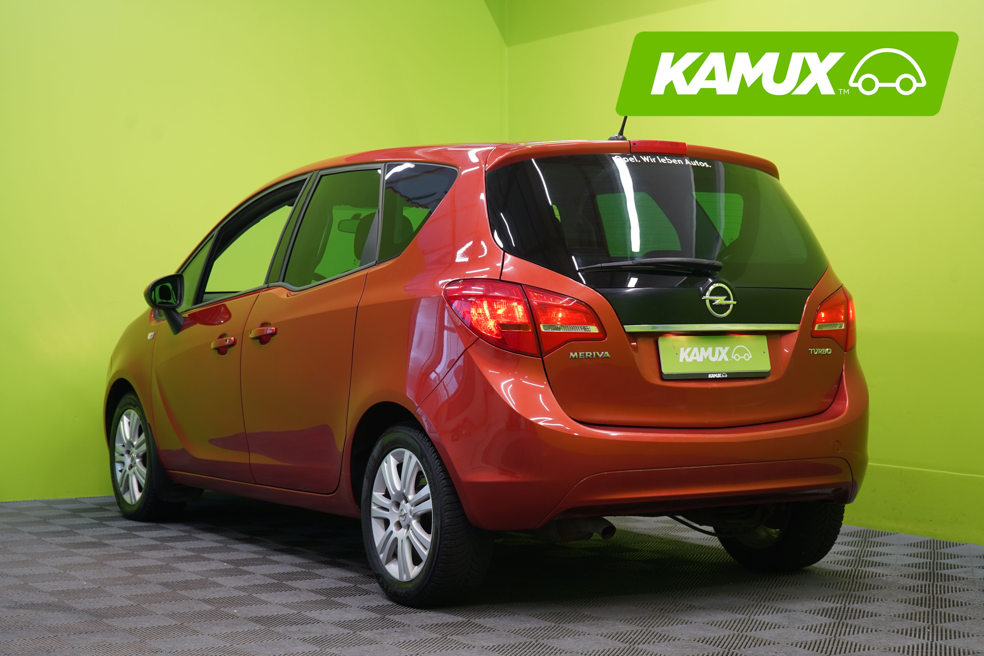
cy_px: 328
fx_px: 1695
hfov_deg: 32.4
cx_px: 492
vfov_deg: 21.9
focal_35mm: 62
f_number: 5.6
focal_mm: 62
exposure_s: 1/25
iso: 400
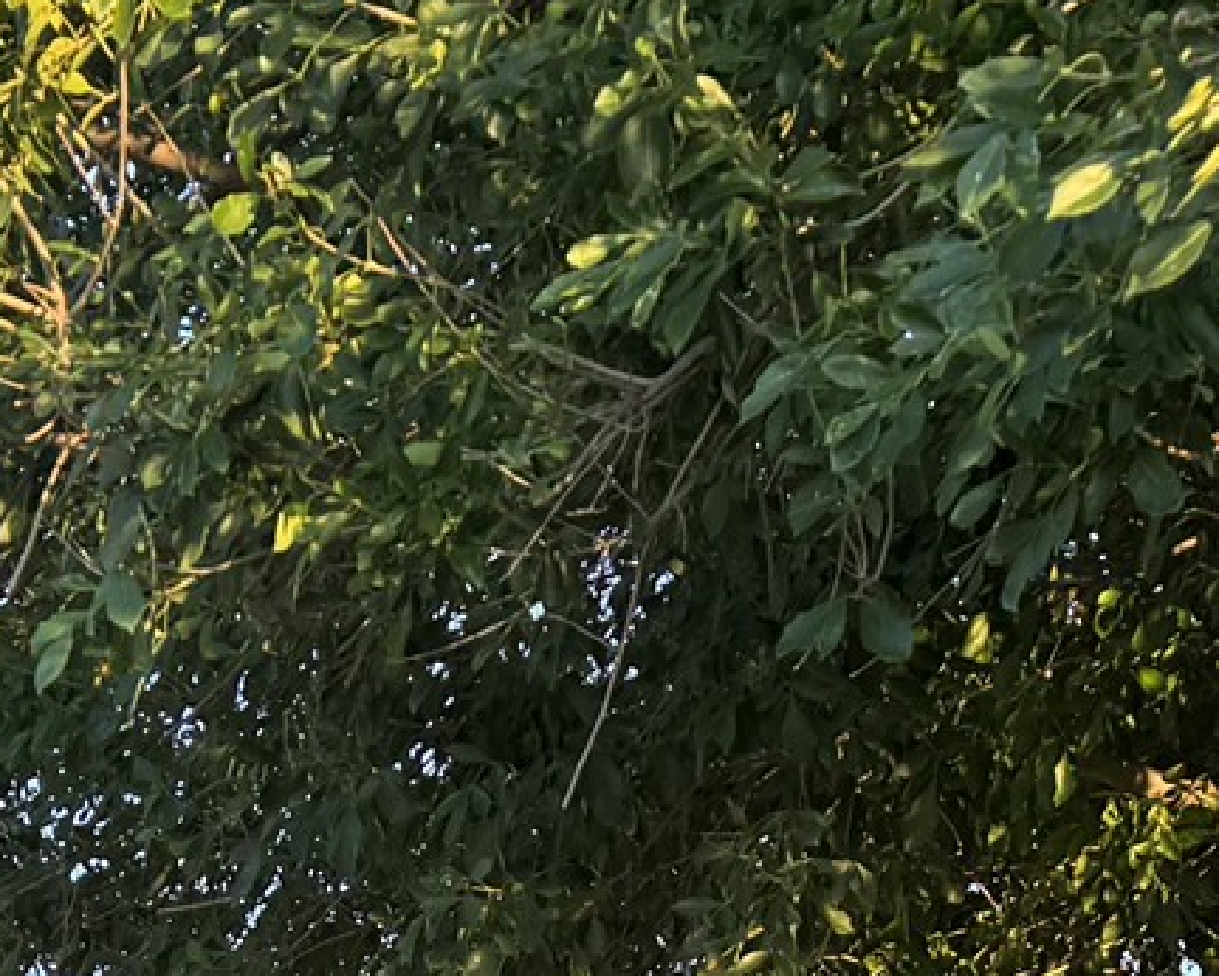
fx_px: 4006
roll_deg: -1.9
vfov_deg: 12.1
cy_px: 2045
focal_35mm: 111
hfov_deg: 17.3
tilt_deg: +0.5
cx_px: 689
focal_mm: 6.76
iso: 80
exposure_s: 1/454
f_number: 1.78
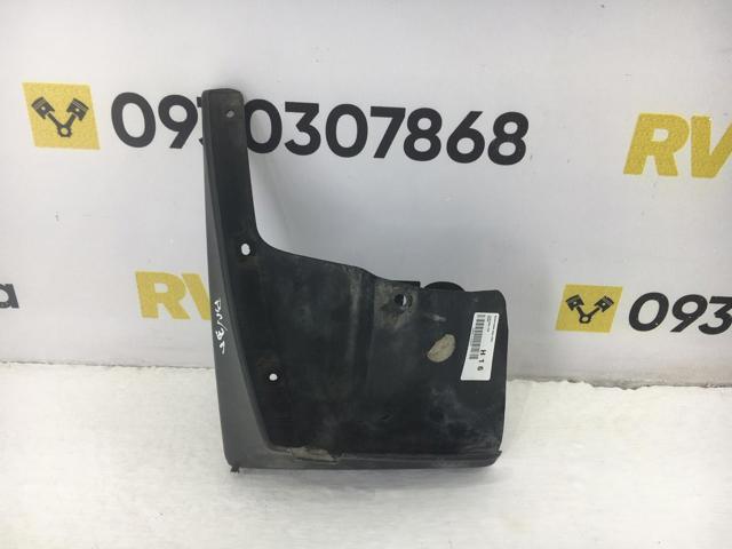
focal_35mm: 29
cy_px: 274
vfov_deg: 48.2
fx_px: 613
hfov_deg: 61.7
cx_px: 366
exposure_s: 1/50
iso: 25
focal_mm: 4.15
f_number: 2.2
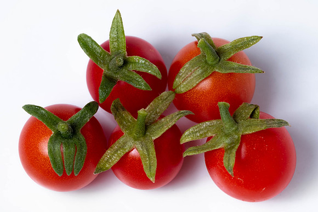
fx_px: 1392
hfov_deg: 13.0
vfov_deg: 8.7
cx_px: 159
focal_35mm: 158
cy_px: 102
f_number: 11
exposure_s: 1/250
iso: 200
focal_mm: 100
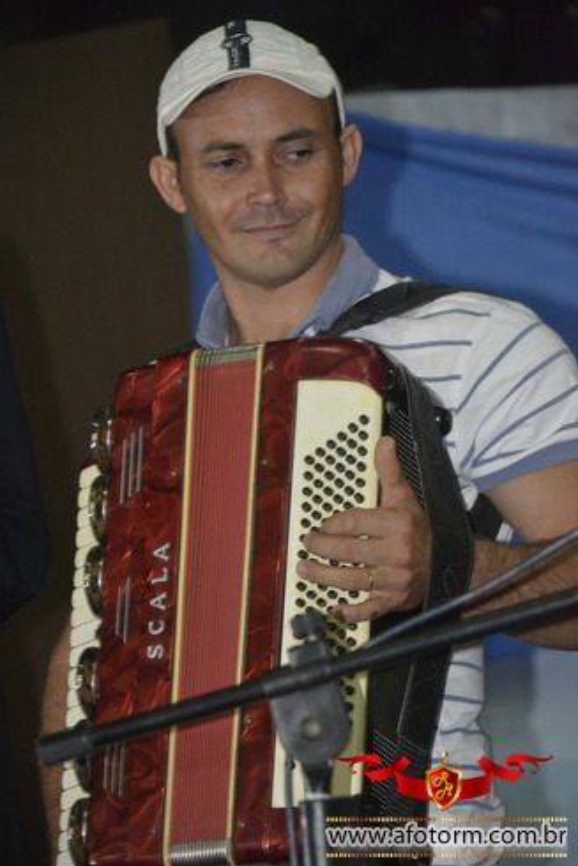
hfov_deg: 6.7
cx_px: 290
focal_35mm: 205
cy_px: 434
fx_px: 4921
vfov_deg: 10.1
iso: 3200
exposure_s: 1/60
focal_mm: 135
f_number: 5.6
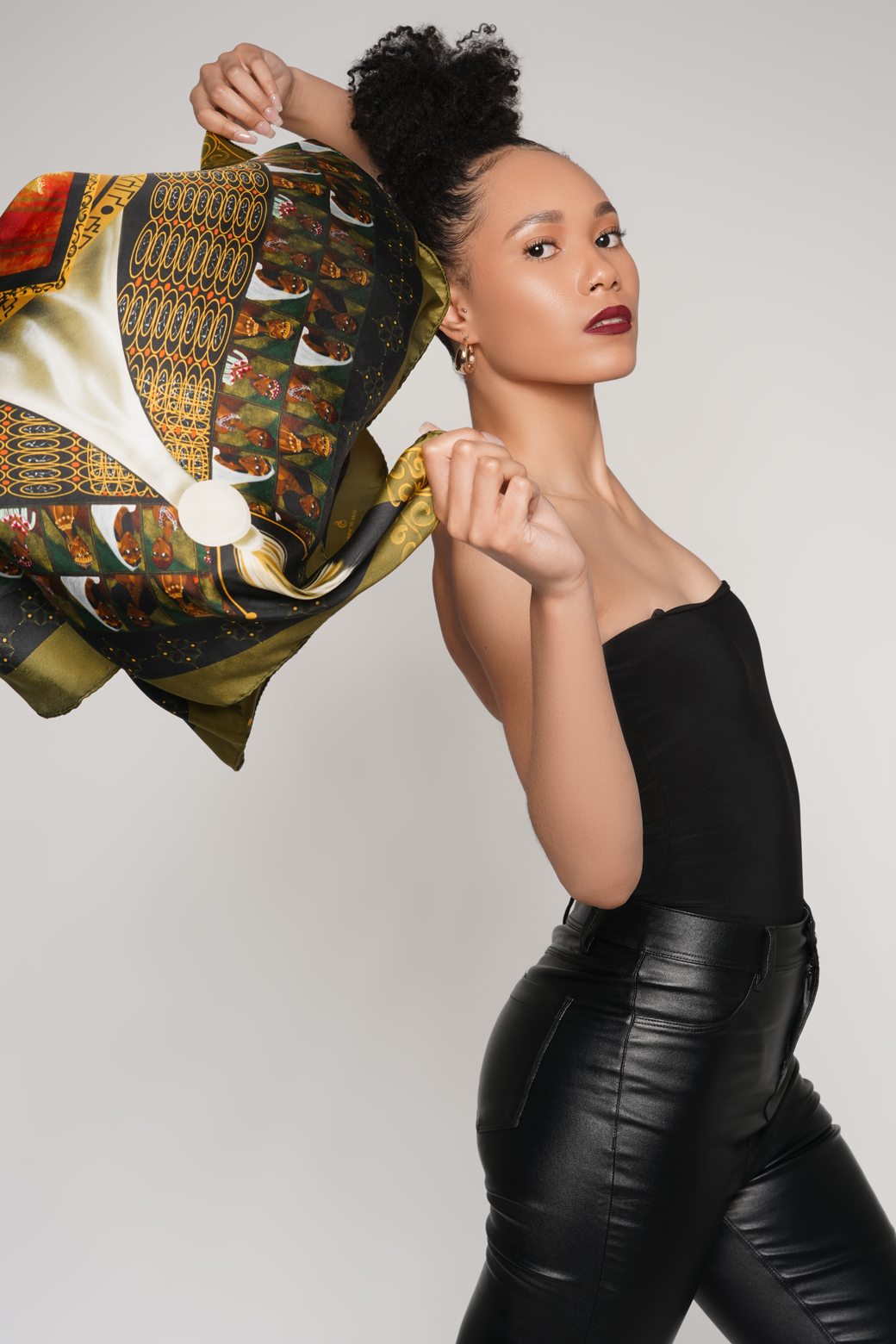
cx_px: 448
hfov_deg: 19.5
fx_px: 2613
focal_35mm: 70
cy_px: 672
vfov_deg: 28.8
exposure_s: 1/160
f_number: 11
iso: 100
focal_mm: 70
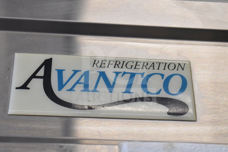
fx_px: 475
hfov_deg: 27.0
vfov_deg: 18.2
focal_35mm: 75
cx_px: 114
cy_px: 76
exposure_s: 1/80
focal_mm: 50
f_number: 5.6
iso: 800
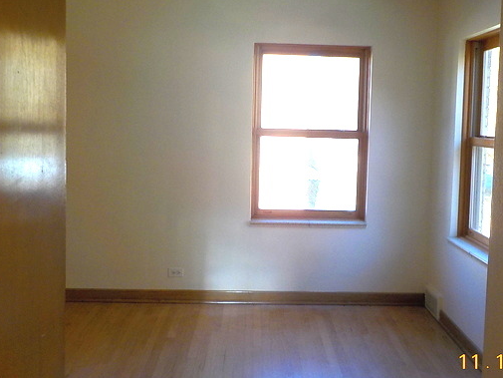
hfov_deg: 48.8
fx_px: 552
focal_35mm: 38
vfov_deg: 37.7
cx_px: 289
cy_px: 173
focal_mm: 4.1
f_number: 3.3
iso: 125
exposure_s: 1/80
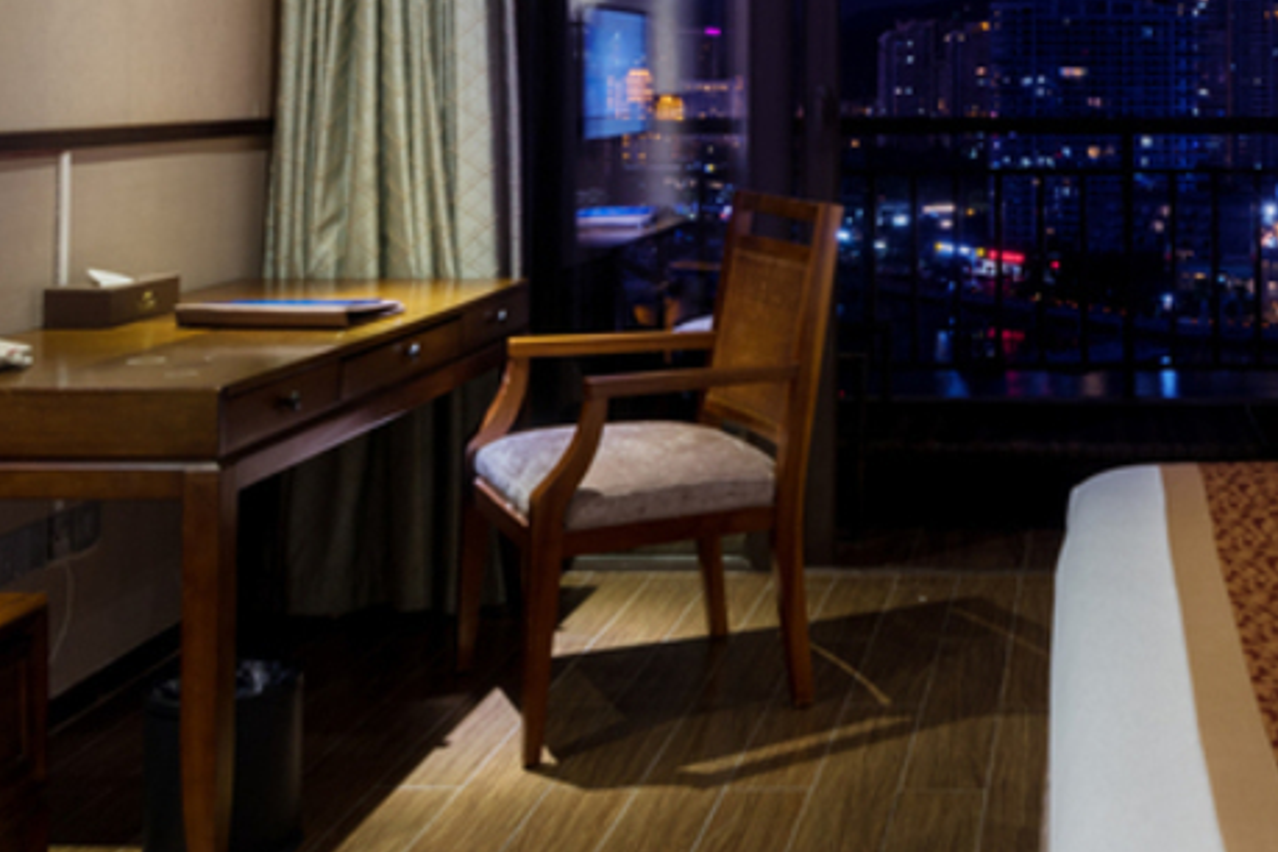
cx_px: 1073
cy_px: 92
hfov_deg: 37.7
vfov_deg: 26.1
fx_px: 1775
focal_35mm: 50
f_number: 9
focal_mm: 17
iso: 64
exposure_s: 5
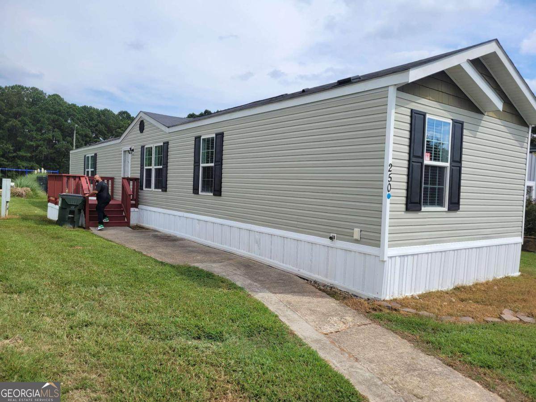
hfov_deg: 67.3
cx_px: 268
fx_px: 403
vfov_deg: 53.1
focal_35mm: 26
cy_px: 201
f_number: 1.8
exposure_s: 1/2730
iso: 40
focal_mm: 5.4
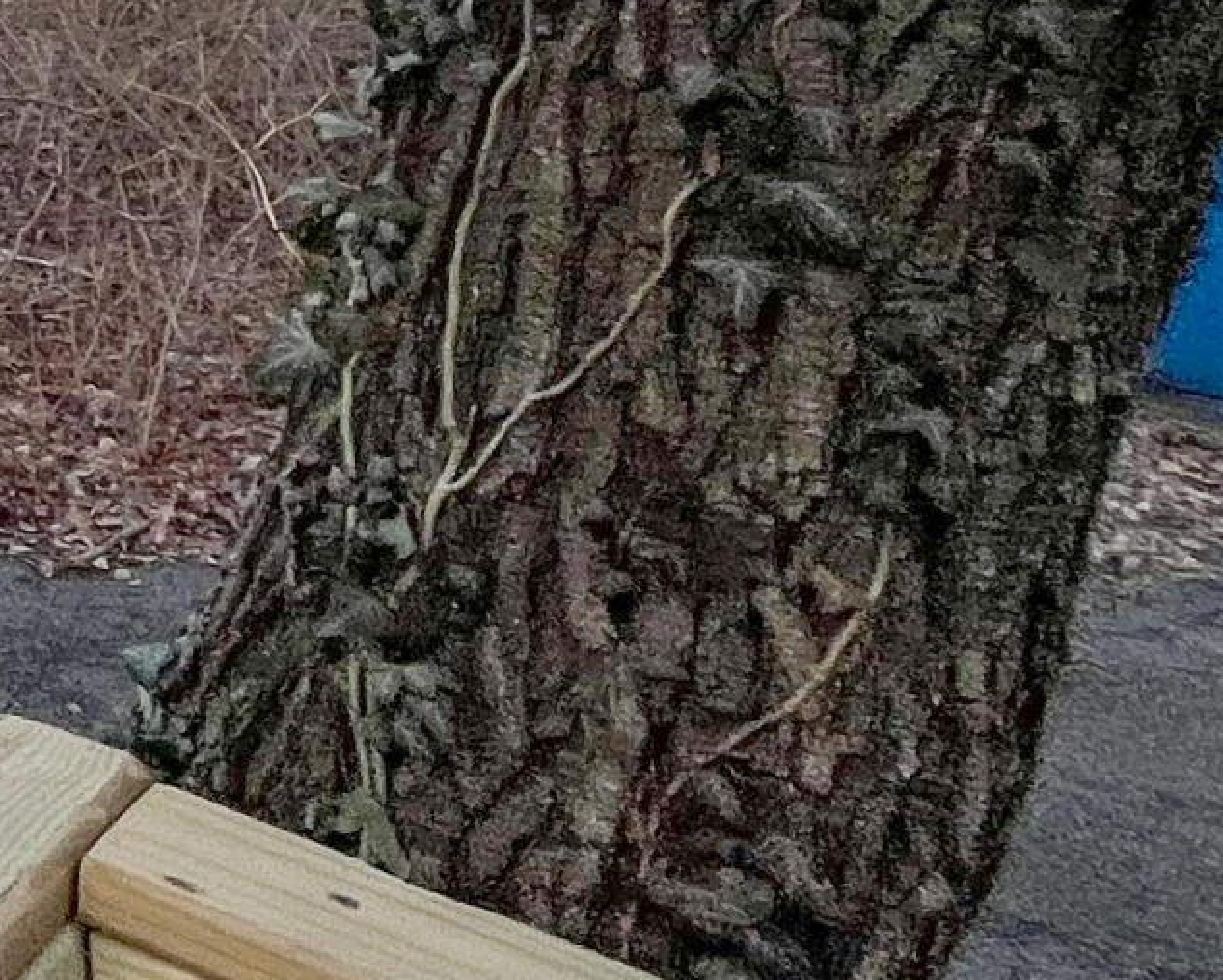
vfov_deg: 20.8
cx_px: -1618
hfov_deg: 15.9
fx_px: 2173
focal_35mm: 60
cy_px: -569
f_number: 1.8
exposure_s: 1/900
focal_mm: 1.57
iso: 32
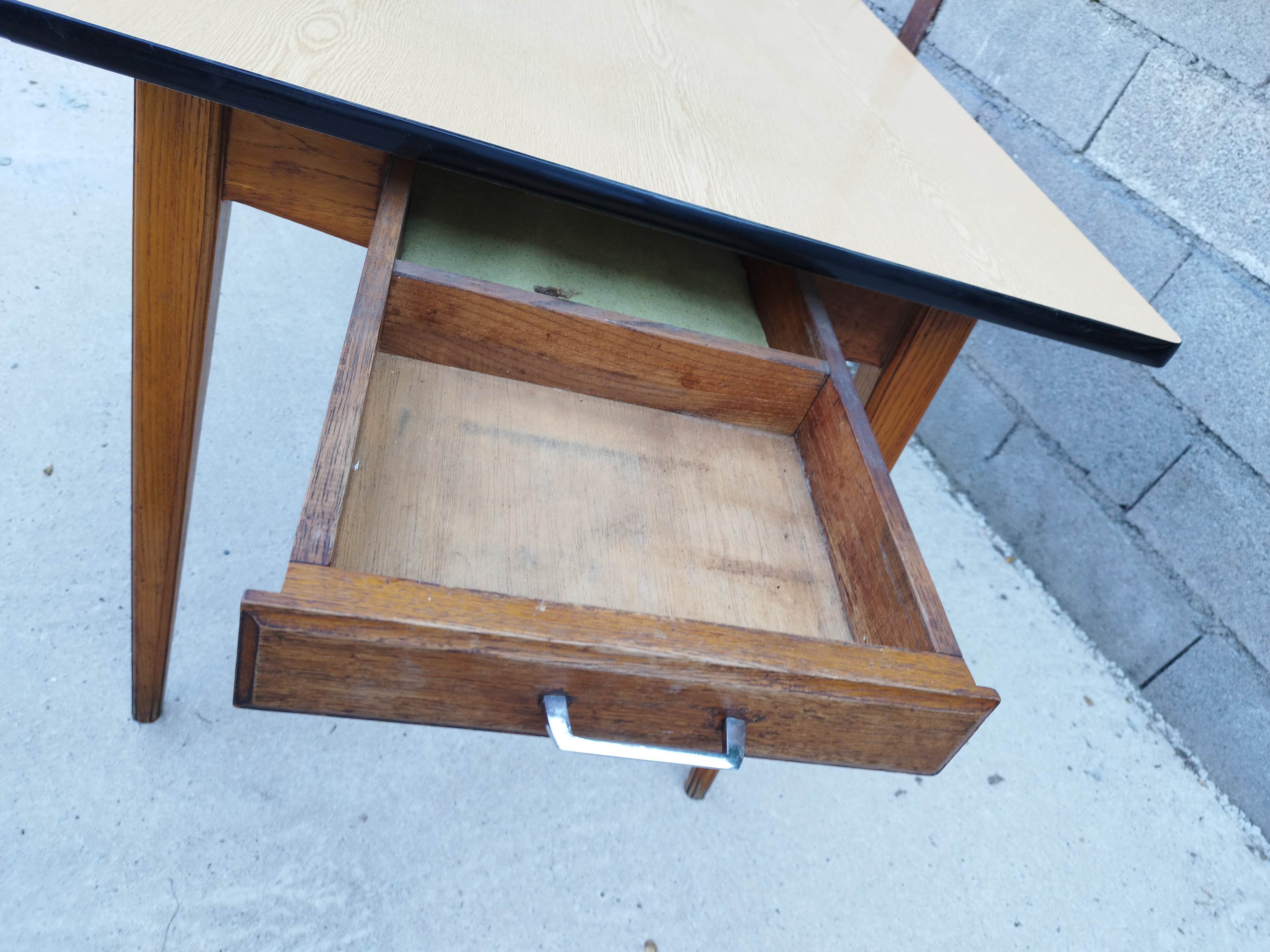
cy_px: 476
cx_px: 635
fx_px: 881
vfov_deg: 56.8
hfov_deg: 71.6
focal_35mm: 24
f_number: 1.89
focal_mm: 5.89
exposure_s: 1/50
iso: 90
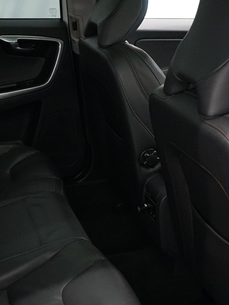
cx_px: 46
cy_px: 178
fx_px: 529
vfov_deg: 32.1
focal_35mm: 60
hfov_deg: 24.0
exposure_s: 1/160
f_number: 3.5
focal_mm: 28
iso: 4000
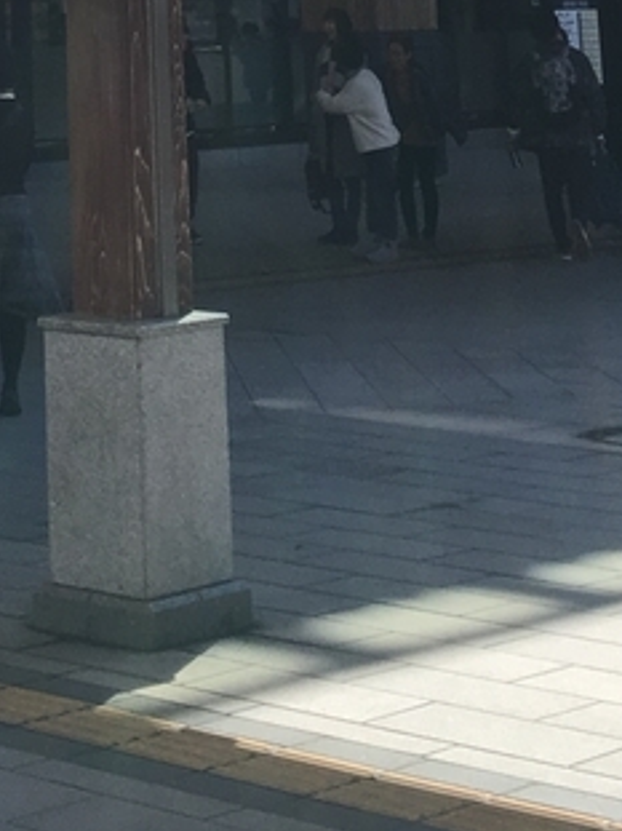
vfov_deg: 15.2
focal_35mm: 112
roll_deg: +1.2
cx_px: -11
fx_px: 2685
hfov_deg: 13.0
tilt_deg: +11.9
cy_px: -673
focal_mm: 4.15
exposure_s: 1/1054
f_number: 2.2
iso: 25
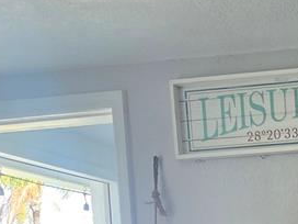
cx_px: 428
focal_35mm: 49
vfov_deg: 25.1
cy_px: 301
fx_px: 422
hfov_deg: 28.3
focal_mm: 2.2
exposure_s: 1/120
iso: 160
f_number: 2.2
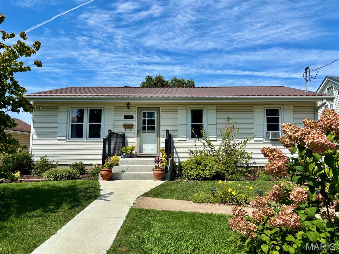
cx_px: 170
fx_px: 255
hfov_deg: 67.3
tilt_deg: +5.0
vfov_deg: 53.1
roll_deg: -0.4
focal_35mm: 26
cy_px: 127
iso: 50
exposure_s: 1/4255
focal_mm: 5.96
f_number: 1.6
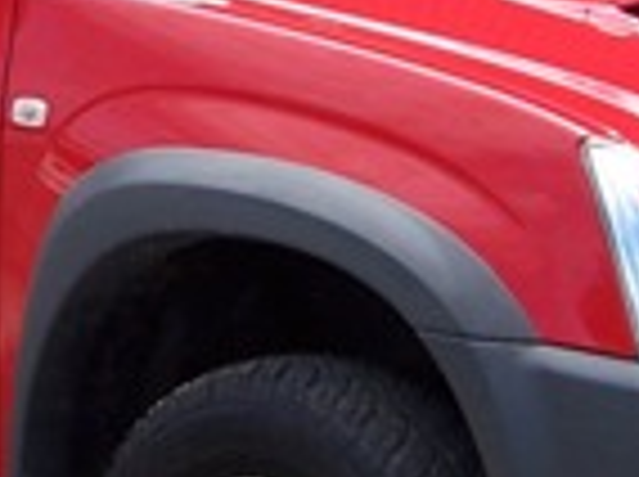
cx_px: -2
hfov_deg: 9.2
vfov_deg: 6.9
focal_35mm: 215
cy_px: 68
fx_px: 3962
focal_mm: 7.3
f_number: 5.6
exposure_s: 1/250
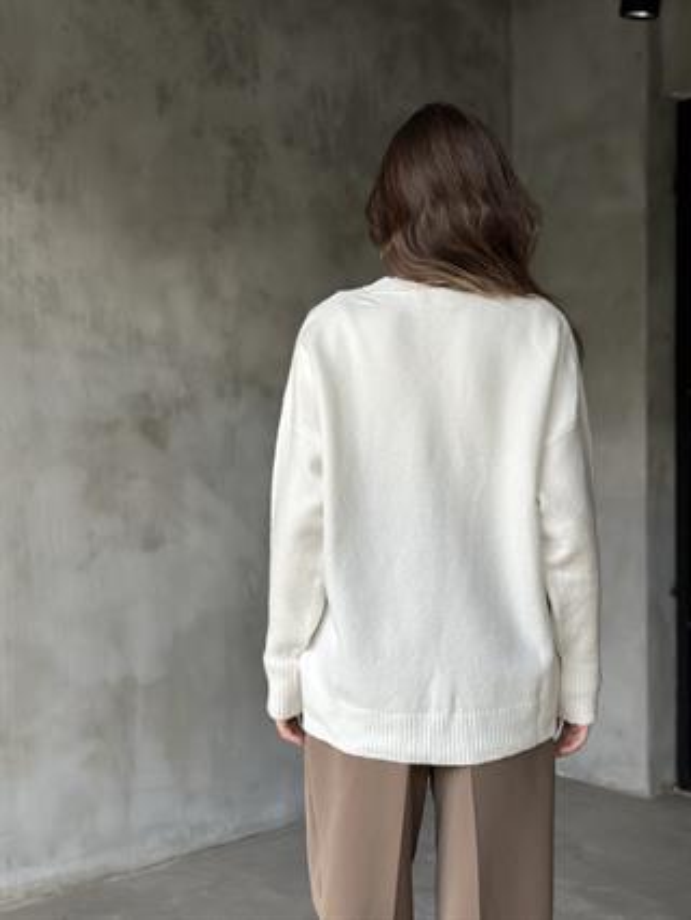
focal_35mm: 48
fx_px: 1276
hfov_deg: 30.3
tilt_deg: -0.7
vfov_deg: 39.6
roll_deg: -0.1
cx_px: 346
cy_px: 460
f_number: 1.78
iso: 125
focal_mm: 6.86
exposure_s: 1/109
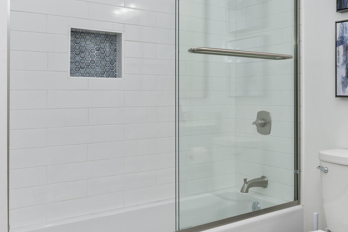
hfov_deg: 44.0
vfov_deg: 33.2
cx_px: 314
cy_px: 114
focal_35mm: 40
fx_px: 388
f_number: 9
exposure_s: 1/60
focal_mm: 17.5
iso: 320
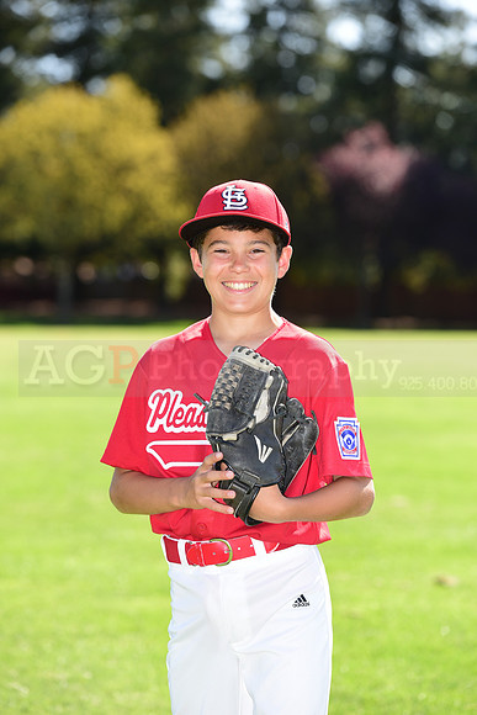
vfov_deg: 13.2
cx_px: 238
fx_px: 3079
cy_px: 358
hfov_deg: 8.9
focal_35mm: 155
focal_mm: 155
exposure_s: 1/320
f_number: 4.5
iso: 125
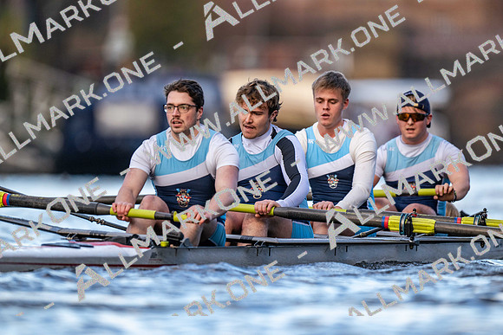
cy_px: 168
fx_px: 8385
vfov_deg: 2.3
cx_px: 252
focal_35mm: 600
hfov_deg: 3.4
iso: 1400
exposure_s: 1/2500
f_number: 4
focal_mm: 600
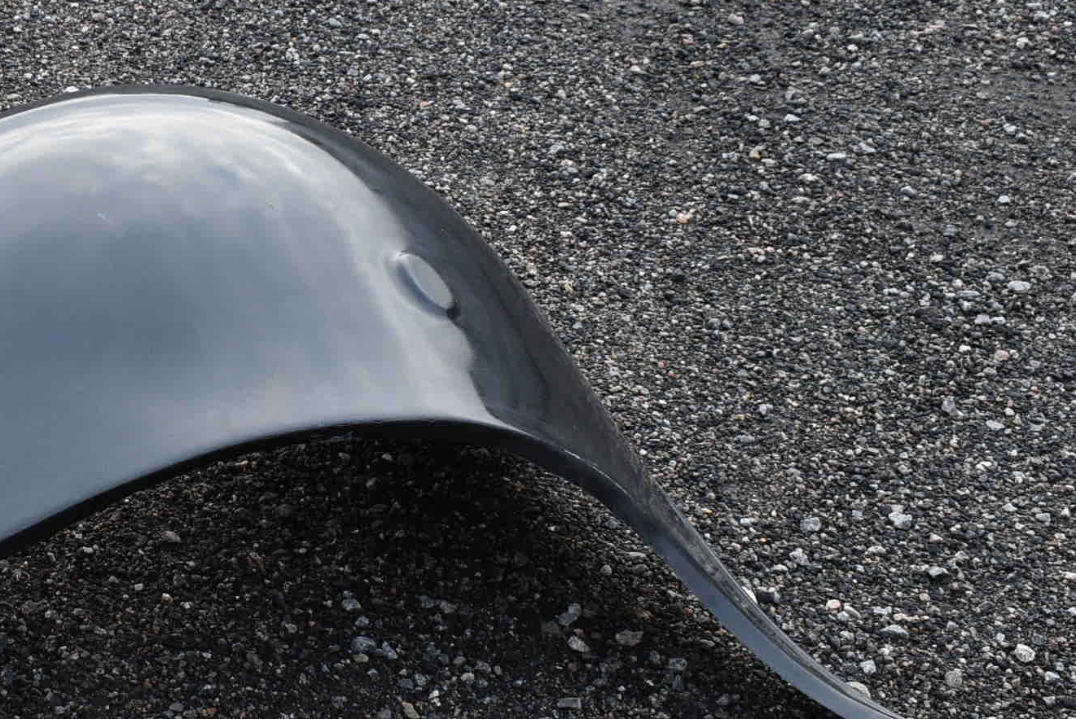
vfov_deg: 17.5
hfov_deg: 25.0
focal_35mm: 78
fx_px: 2337
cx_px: 64
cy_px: 400
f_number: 8
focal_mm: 23
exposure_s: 1/250
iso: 1250
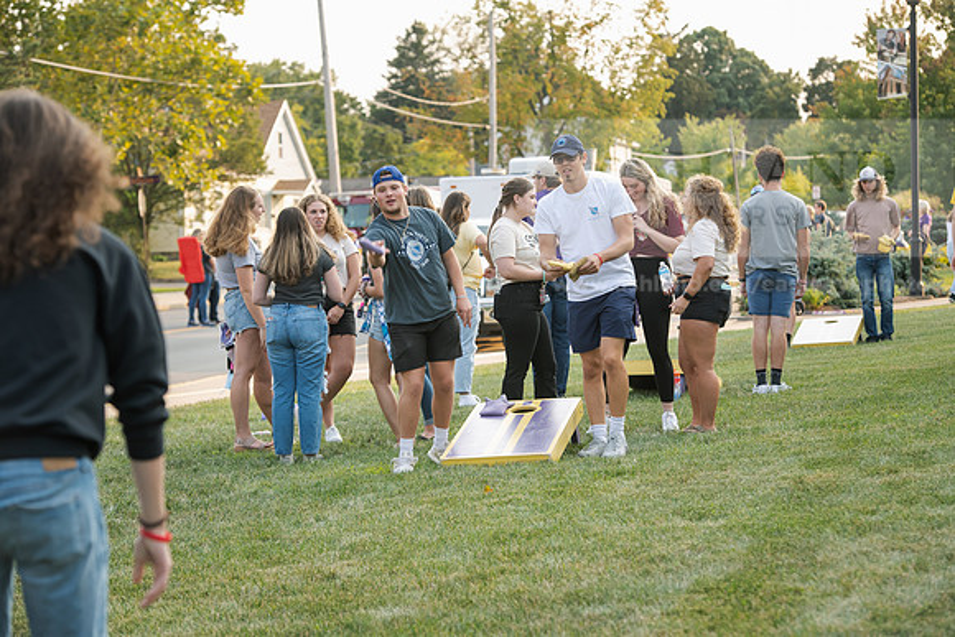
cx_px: 478
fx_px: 2919
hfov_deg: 18.6
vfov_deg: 12.5
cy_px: 318
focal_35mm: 110
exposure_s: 1/320
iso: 400
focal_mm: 110
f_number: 5
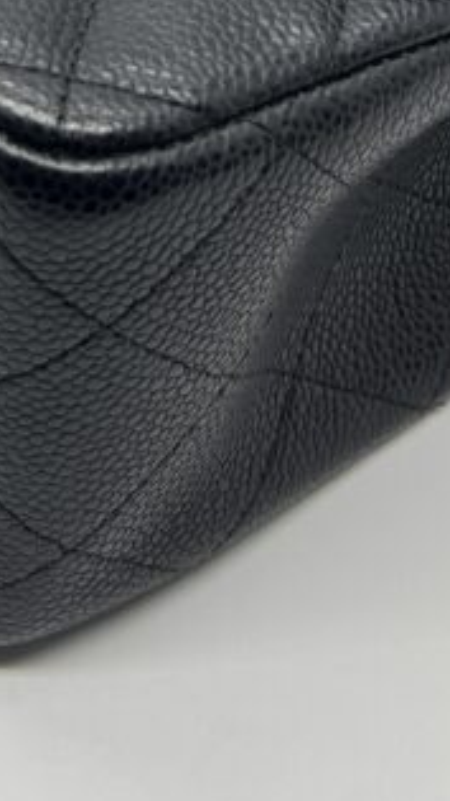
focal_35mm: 92
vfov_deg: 21.2
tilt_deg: -33.3
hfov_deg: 13.1
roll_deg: +0.0
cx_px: 69
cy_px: -221
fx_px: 1953
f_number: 1.5
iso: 32
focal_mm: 5.7
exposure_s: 1/104
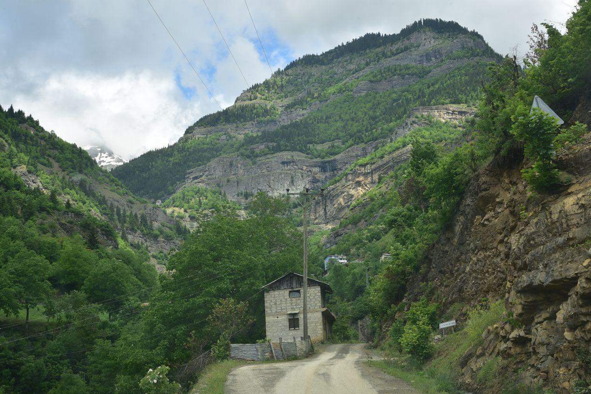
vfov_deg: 26.0
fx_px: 854
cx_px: 306
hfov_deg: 38.2
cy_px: 204
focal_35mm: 52
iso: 320
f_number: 16
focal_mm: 50
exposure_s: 1/125
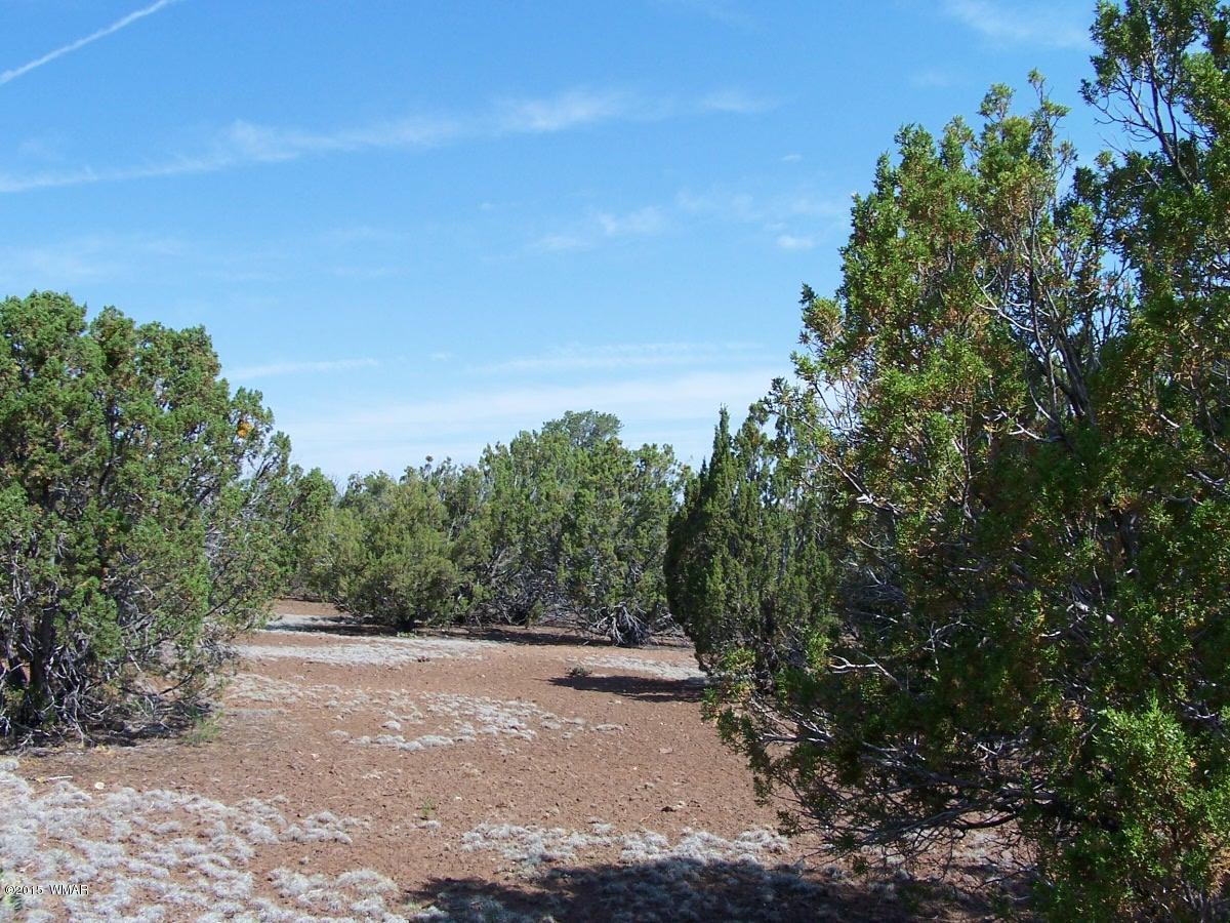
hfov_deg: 52.6
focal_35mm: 35
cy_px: 462
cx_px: 615
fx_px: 1244
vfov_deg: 40.7
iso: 80
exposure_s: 1/500
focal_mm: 6
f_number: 4
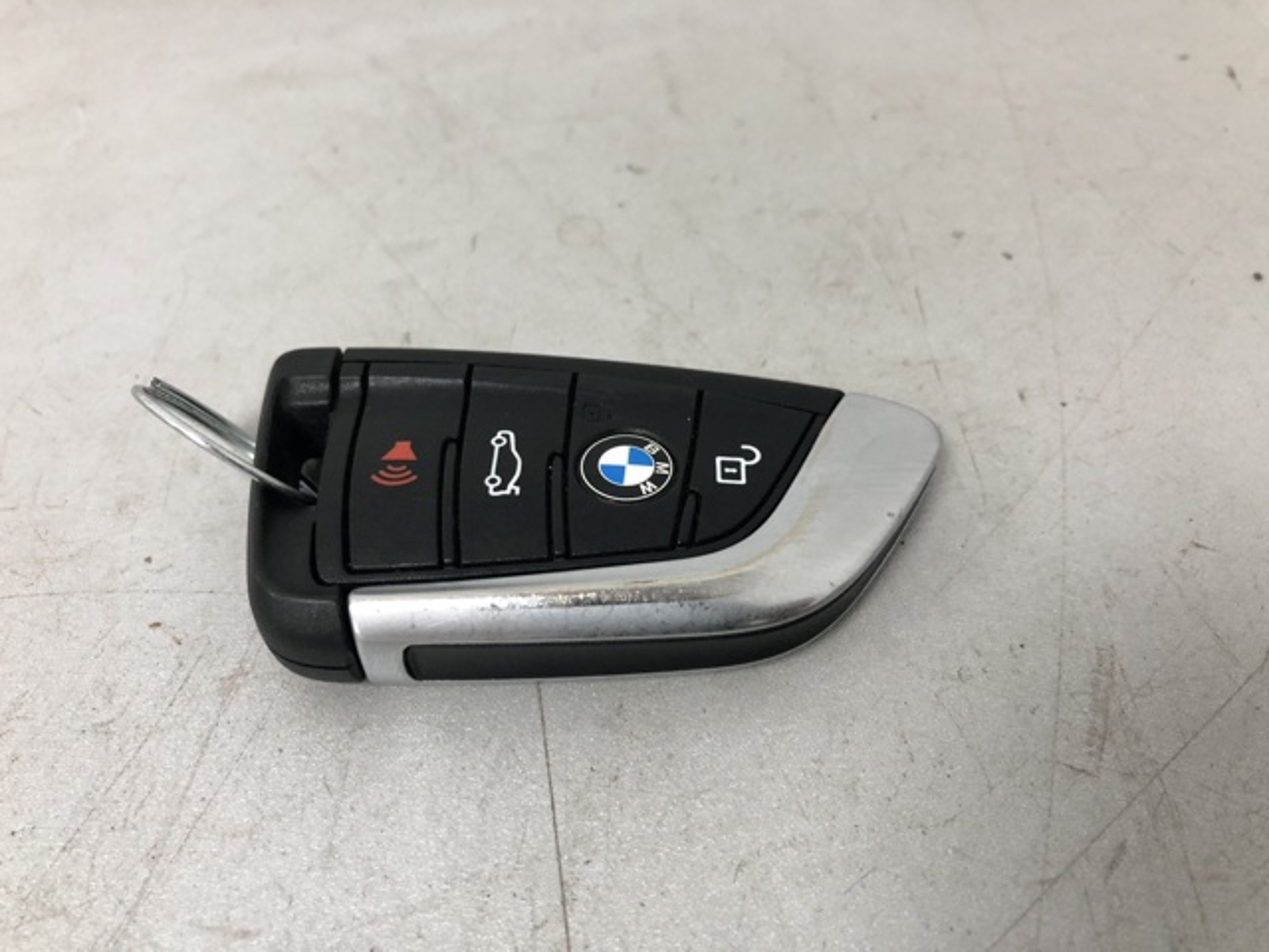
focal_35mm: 28
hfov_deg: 63.4
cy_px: 476
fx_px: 1026
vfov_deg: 49.7
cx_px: 634
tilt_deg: -50.9
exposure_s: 1/25
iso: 40
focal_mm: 4
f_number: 1.8
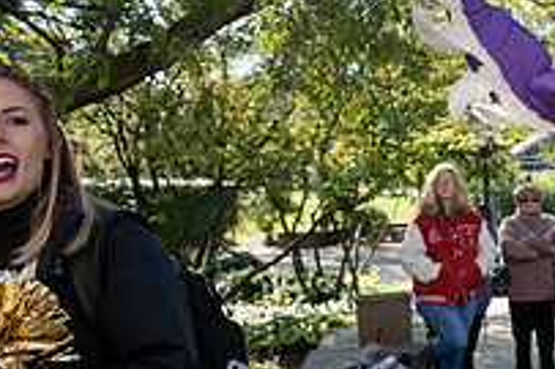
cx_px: 779
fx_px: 1232
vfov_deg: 17.0
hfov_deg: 22.0
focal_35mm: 80
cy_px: 157
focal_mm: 28
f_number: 5
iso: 400
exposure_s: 1/500
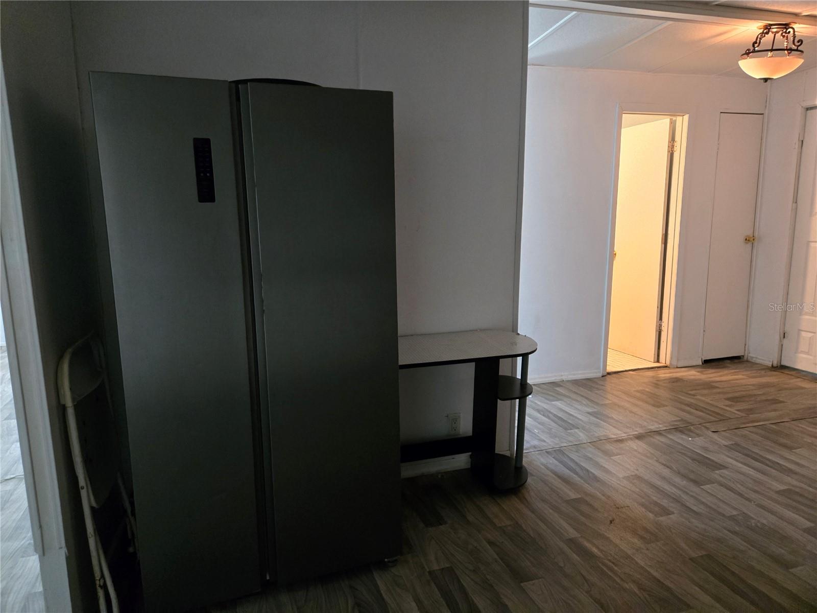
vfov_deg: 58.9
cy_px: 306
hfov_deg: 73.9
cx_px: 408
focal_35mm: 23
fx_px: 543
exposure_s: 1/60
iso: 1600
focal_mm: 5.4
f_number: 1.8
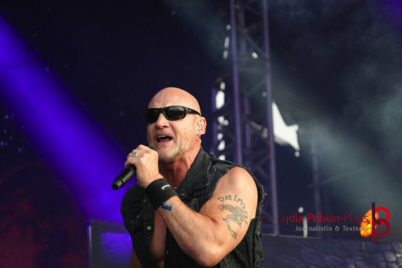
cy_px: 134
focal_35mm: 244
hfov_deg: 8.4
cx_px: 201
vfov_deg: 5.6
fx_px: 2730
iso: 1250
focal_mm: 163
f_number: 6.3
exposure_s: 1/320
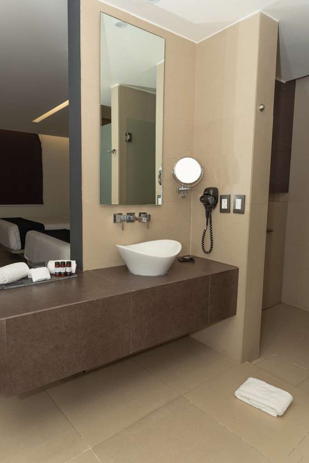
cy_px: 232
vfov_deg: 73.7
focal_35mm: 24
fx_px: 309
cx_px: 154
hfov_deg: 53.2
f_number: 3.5
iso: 100
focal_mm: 24
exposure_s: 1/125
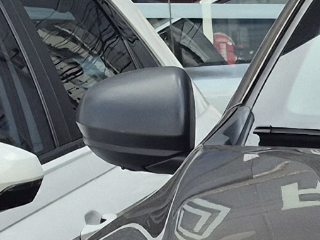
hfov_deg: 10.0
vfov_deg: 7.8
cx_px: 671
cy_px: 509
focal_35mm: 181
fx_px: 1673
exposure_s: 1/714
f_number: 1.8
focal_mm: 5.4
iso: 25
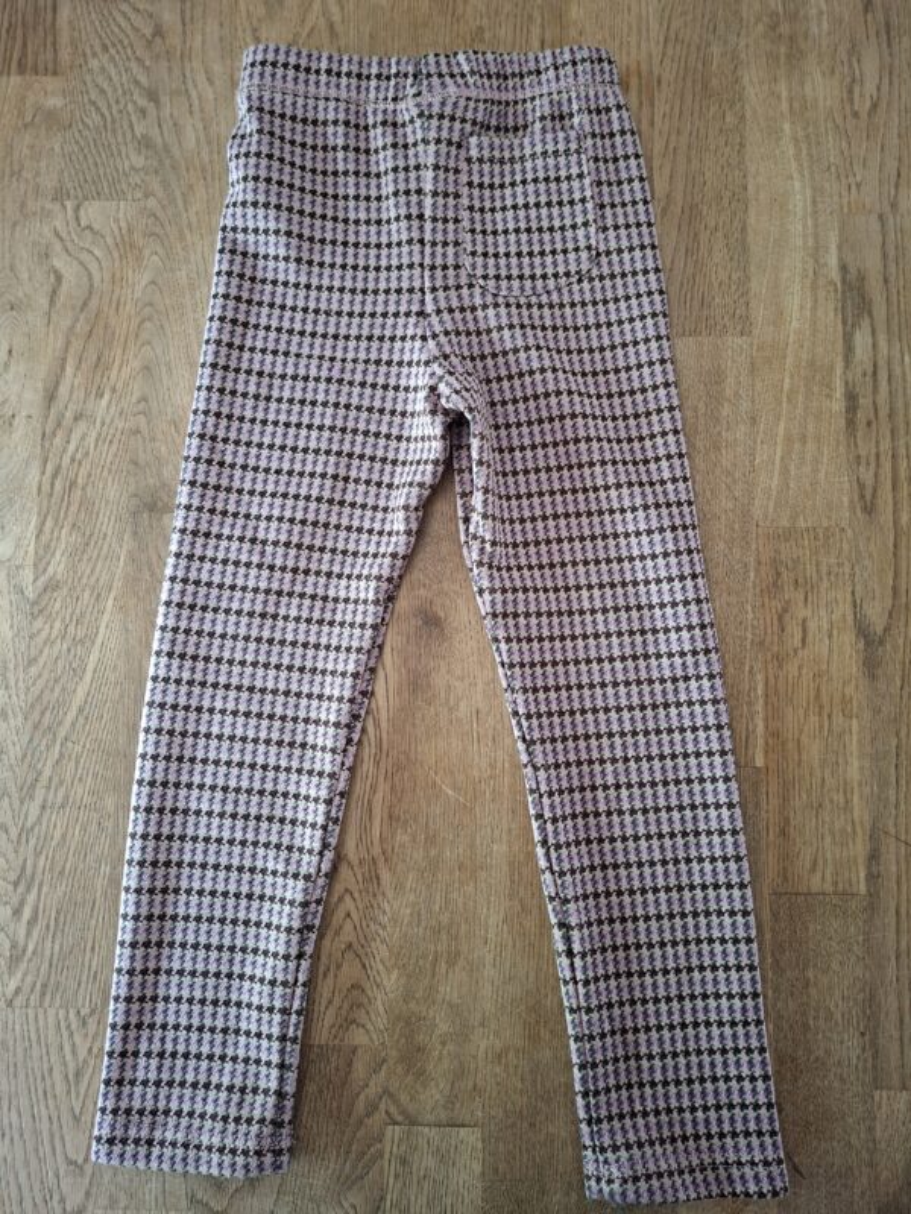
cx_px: 456
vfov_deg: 73.9
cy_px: 607
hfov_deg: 58.9
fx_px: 807
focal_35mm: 23
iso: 400
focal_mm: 5.54
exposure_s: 1/25
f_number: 1.8
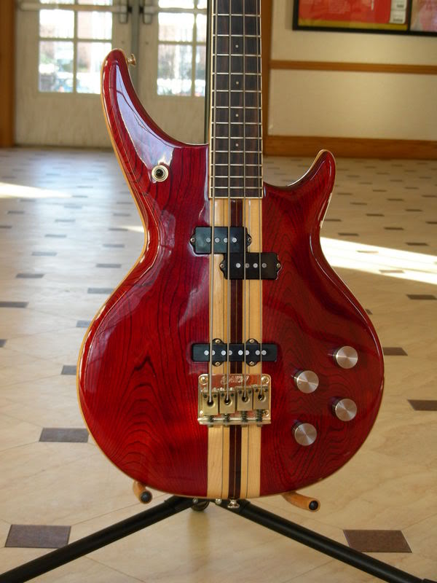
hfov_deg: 21.0
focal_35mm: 70
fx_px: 1178
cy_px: 292
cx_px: 218
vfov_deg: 27.8
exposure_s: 1/33
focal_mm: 11.7
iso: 50
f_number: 3.5
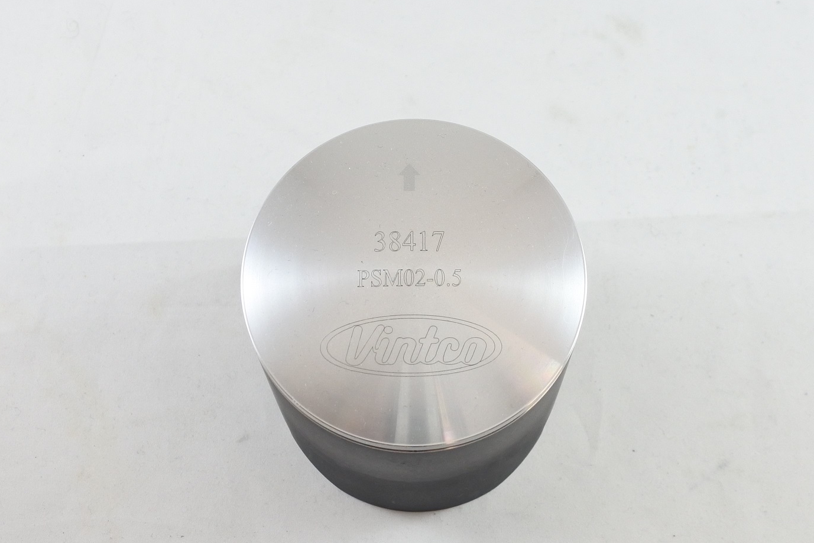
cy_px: 308
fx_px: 791
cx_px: 414
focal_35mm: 35
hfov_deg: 54.4
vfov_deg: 37.8
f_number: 3.8
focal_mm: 11.2
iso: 400
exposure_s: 1/160
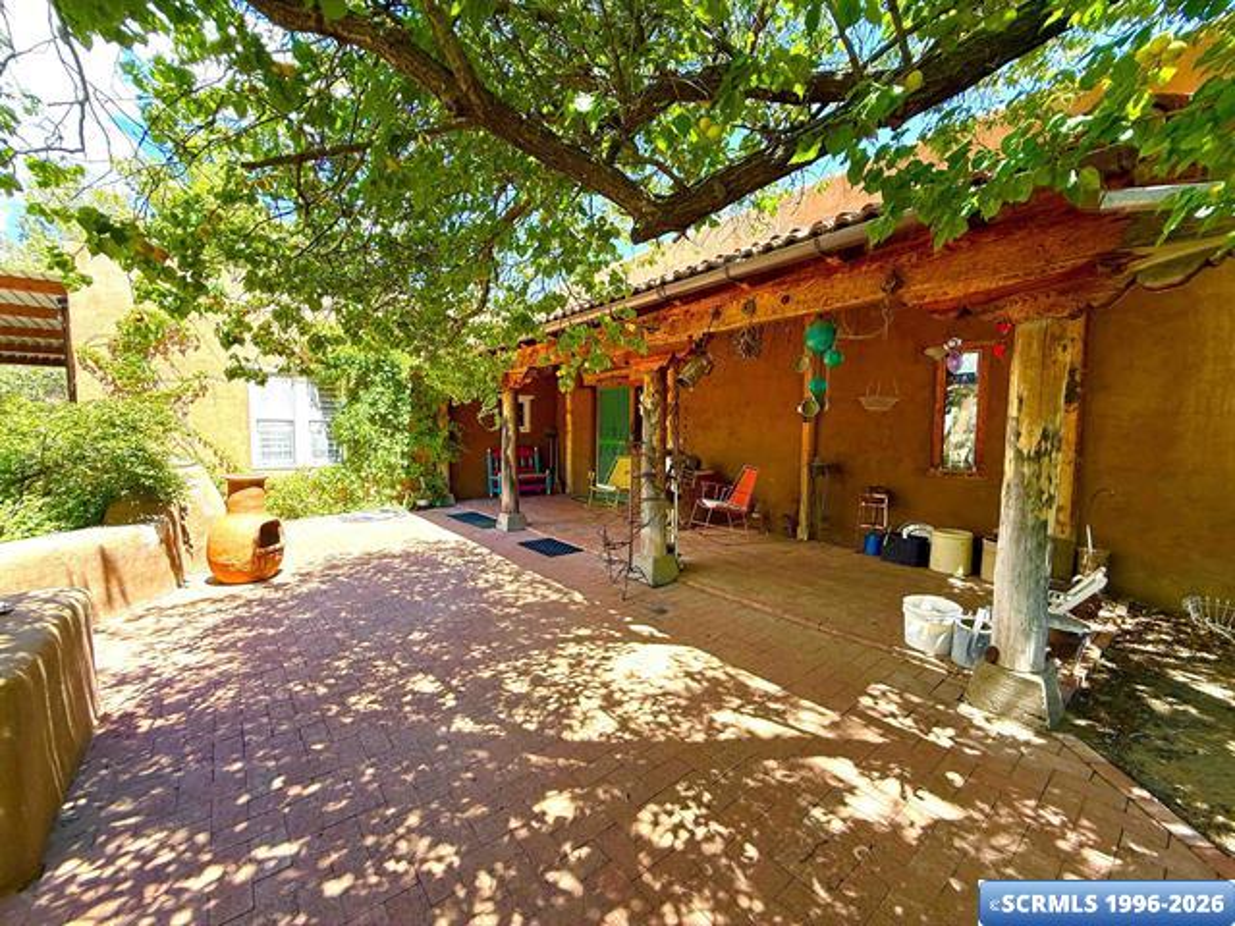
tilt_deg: -4.7
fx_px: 499
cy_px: 463
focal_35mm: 14
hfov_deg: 102.1
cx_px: 618
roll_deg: -0.7
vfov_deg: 85.7
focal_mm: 2.22
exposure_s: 1/164
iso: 64
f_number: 2.2
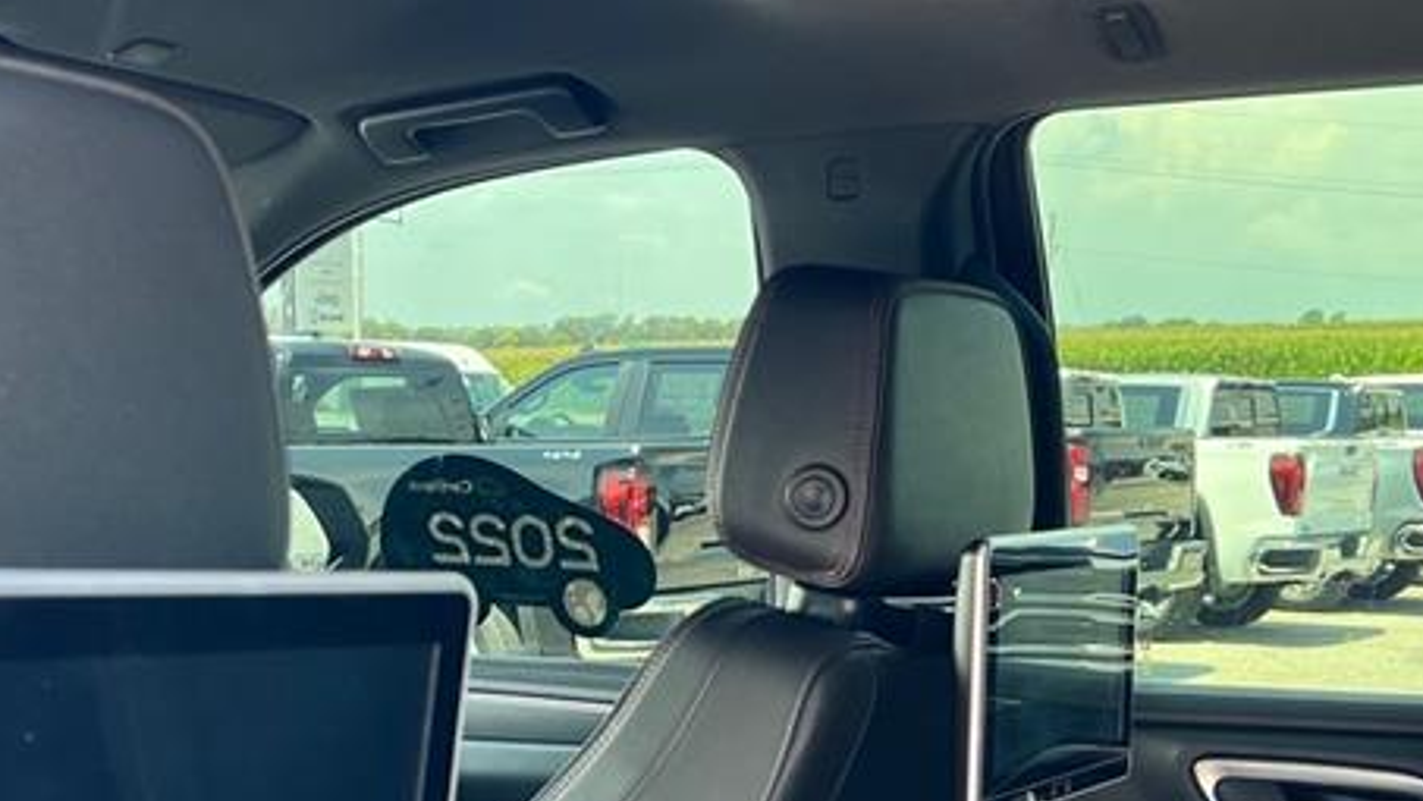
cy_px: 650
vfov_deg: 18.6
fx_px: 2415
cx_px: 619
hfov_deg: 32.8
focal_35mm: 64
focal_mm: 5.7
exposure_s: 1/121
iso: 100
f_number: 1.5
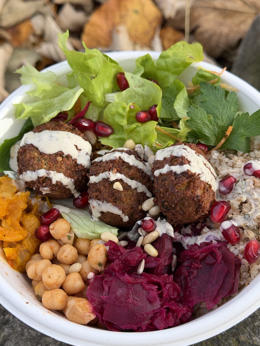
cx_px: 127
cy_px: 176
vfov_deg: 38.2
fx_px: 501
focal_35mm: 50
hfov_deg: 29.1
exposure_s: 1/496
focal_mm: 6.76
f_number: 1.78
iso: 64
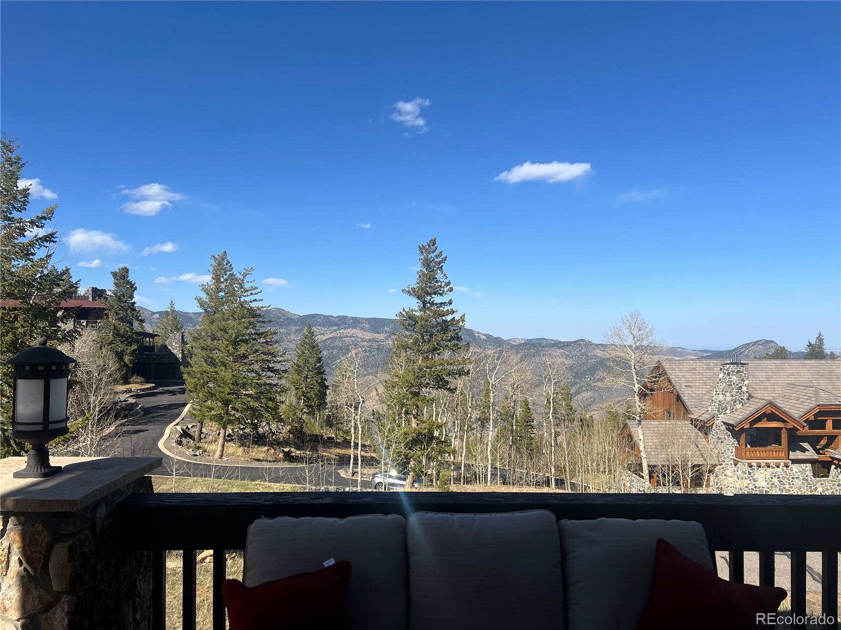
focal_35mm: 26
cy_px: 315
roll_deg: +0.3
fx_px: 632
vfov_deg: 53.1
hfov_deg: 67.3
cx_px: 420
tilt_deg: +1.9
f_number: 1.5
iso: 50
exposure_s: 1/4444
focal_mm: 5.7
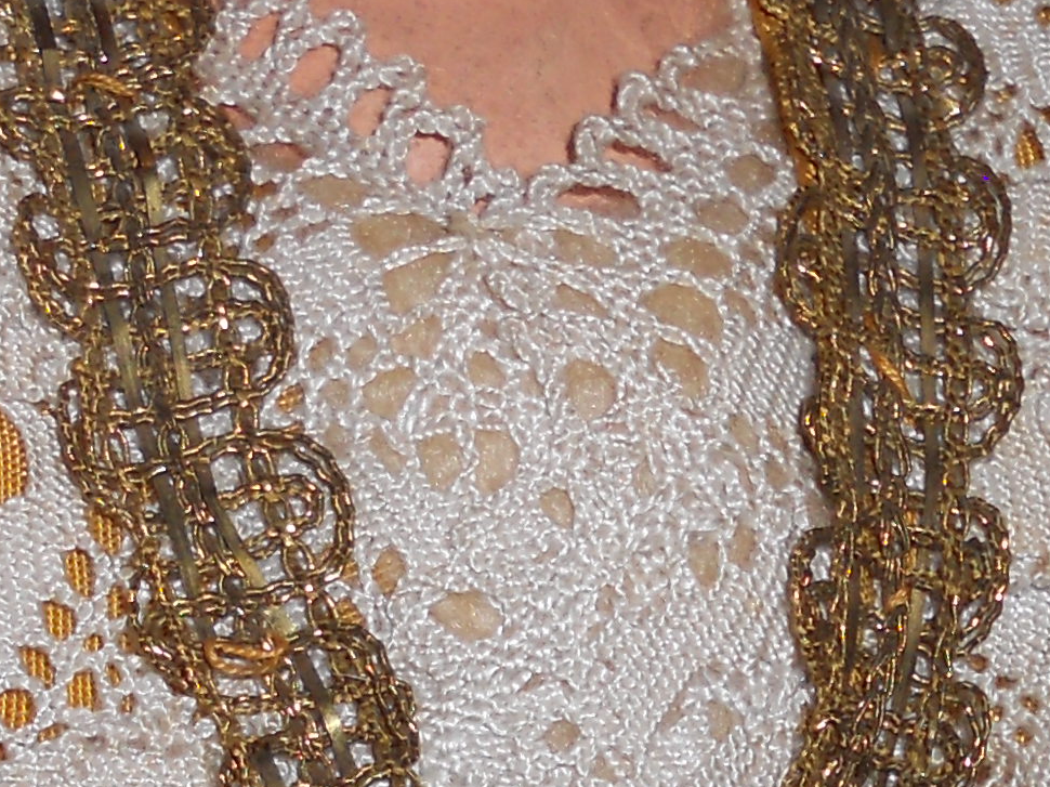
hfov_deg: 14.9
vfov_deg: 11.1
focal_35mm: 132
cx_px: 406
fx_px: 4003
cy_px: 805
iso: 80
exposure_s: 1/25
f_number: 8.8
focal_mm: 5.8
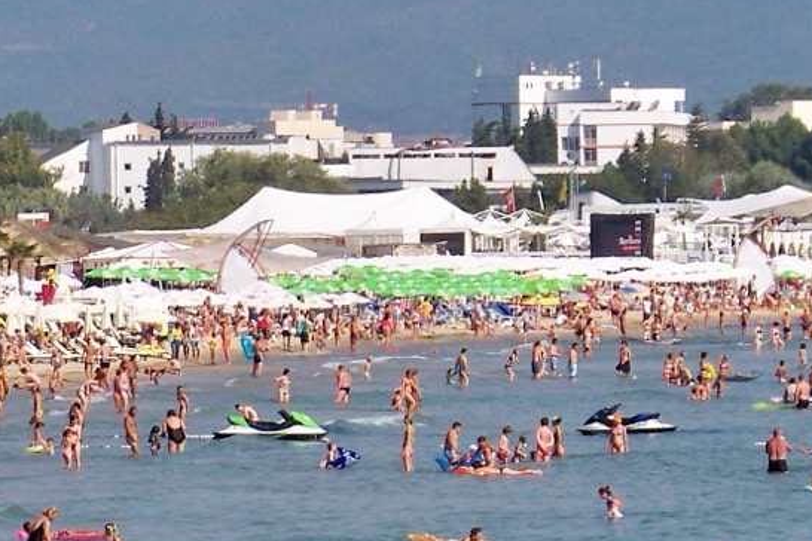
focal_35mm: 477
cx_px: -141
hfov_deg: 4.3
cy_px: 583
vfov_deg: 2.9
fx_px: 10758
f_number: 4.5
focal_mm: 22.2
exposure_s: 1/1000
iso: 100
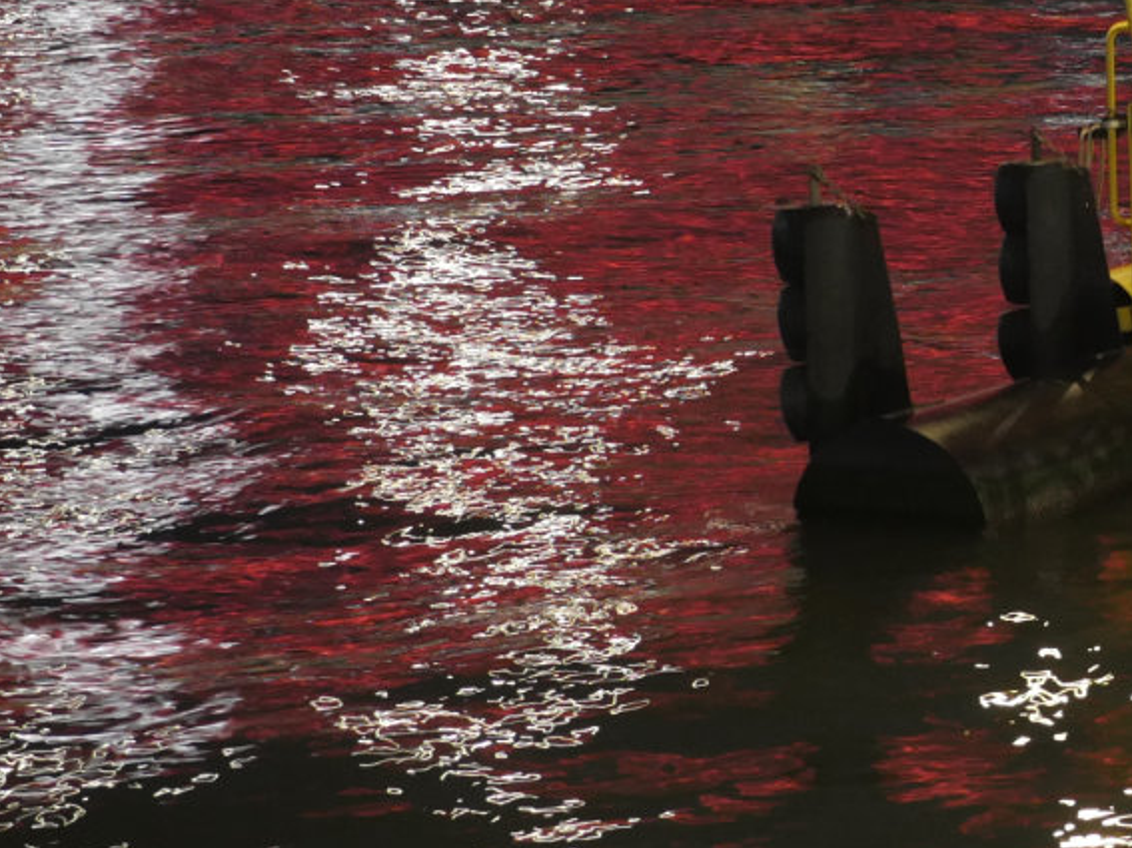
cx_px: 1485
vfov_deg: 10.1
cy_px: 285
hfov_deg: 13.1
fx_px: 4773
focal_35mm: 146
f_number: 2.8
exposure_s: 1/2.5
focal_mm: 23
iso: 800
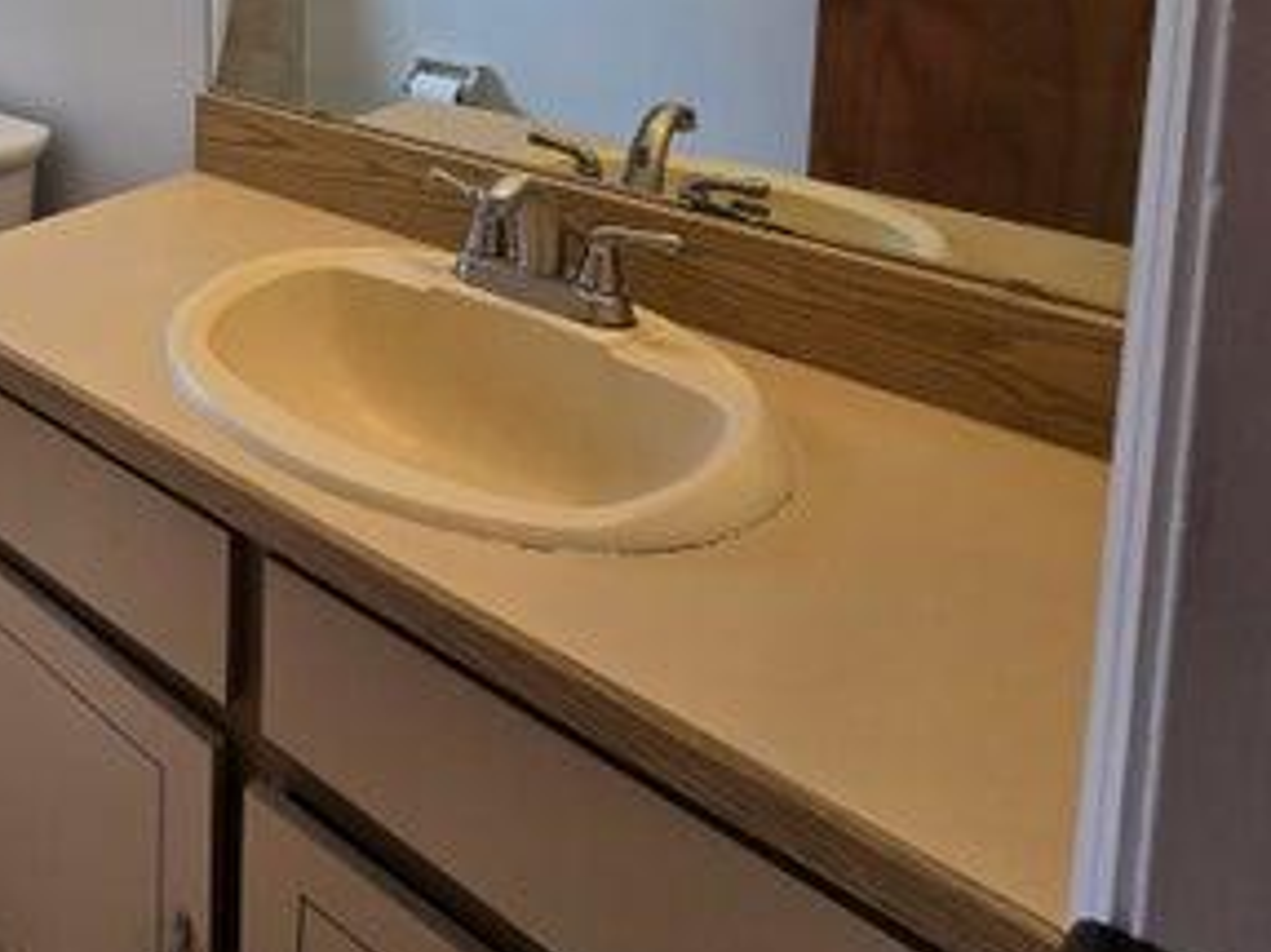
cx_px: -111
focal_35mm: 29
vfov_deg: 39.8
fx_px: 1064
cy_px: -80
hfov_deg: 46.5
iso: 50
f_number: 2.2
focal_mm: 2.2
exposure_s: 1/60
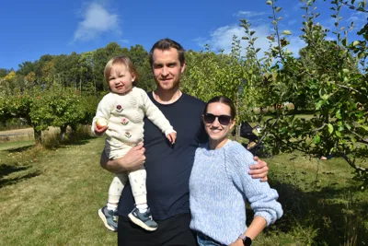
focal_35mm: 33
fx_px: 337
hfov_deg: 57.2
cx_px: 184
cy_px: 123
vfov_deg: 40.0
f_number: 8
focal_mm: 22
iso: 125
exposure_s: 1/500
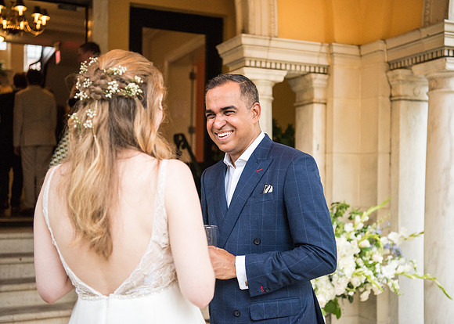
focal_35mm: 50
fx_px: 648
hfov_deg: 38.6
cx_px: 243
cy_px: 162
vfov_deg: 28.1
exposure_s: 1/400
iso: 2000
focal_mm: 48
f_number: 2.8
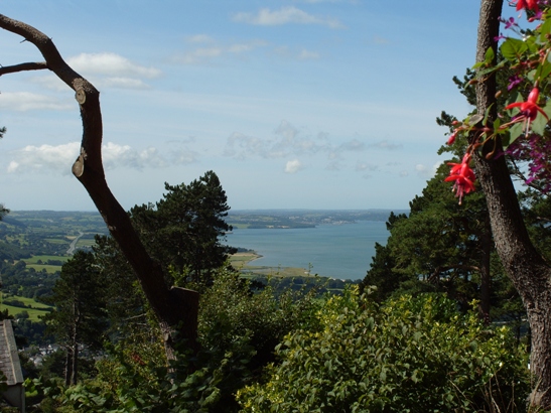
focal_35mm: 58
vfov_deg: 25.2
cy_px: 206
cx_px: 276
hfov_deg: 33.2
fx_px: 923
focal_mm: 13
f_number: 6.4
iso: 80
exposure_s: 1/500
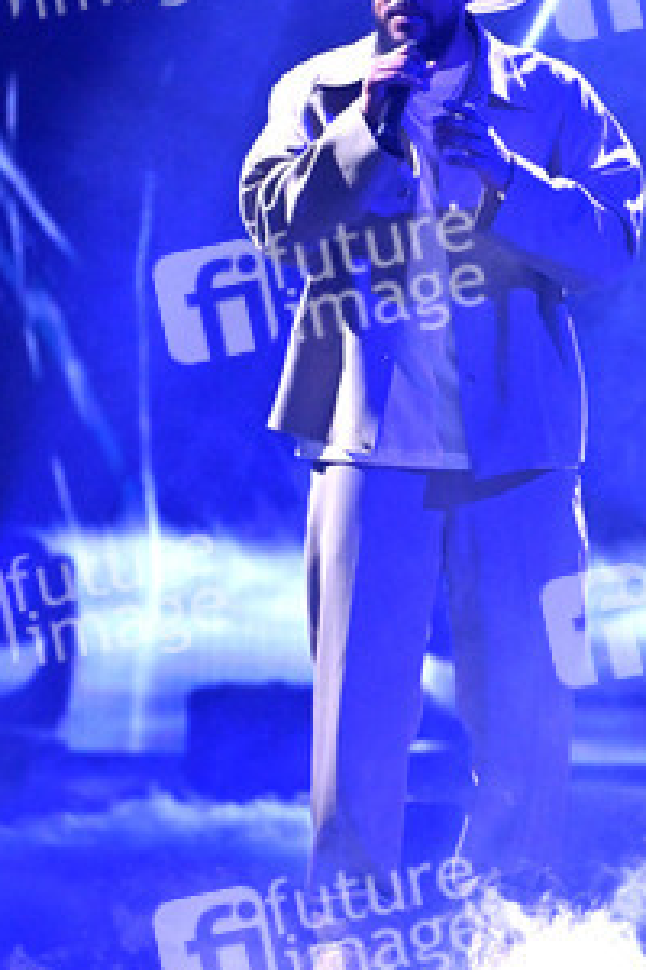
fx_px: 14345
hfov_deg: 2.6
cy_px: 449
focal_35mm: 533
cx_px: 413
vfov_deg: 3.9
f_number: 5
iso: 5000
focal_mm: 400
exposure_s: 1/640
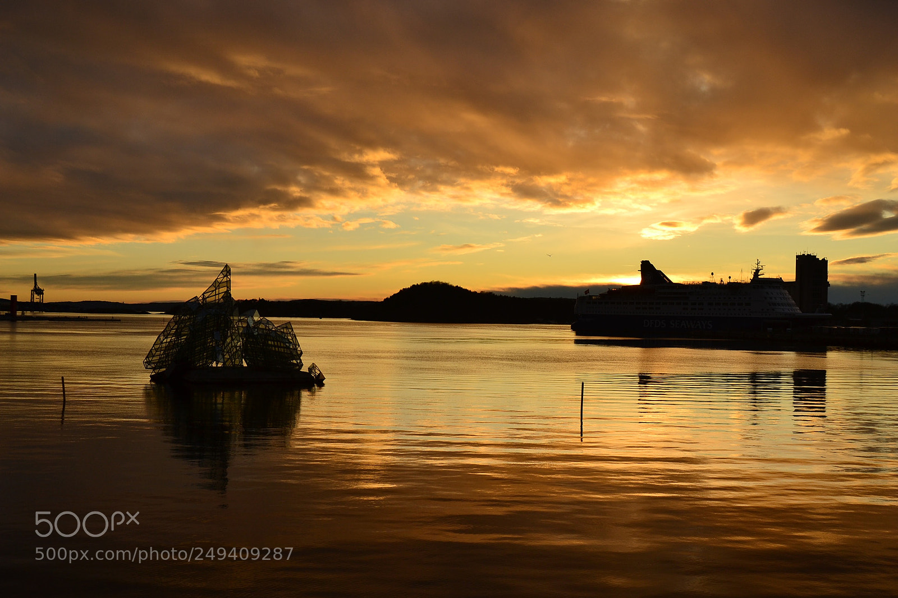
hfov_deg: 49.6
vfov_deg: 34.2
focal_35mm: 39
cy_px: 299
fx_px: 973
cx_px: 449
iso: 100
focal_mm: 26
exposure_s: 1/250
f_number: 8
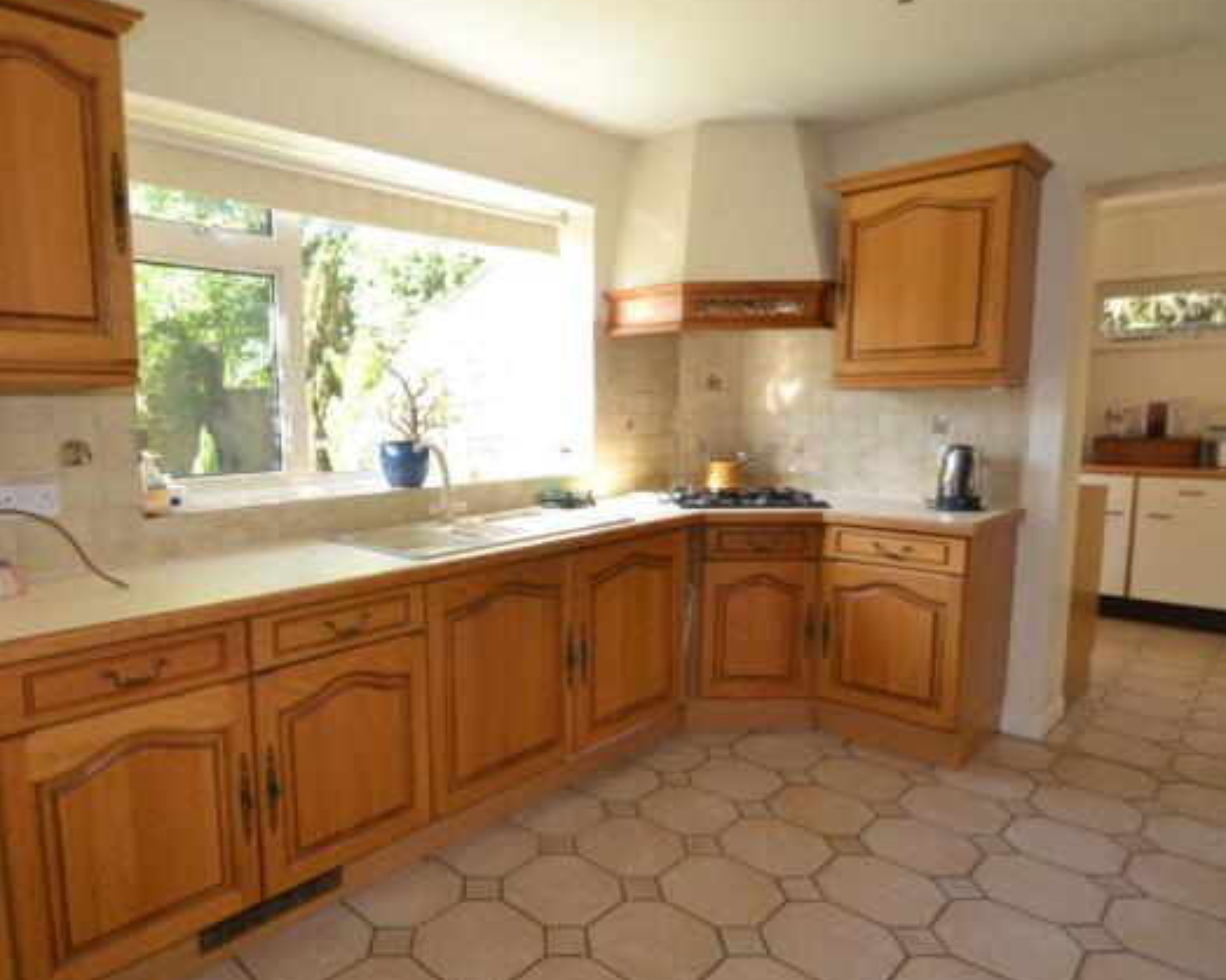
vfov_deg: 67.3
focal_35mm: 20
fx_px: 736
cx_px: 503
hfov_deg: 78.8
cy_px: 496
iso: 400
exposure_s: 1/100
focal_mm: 11.5
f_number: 5
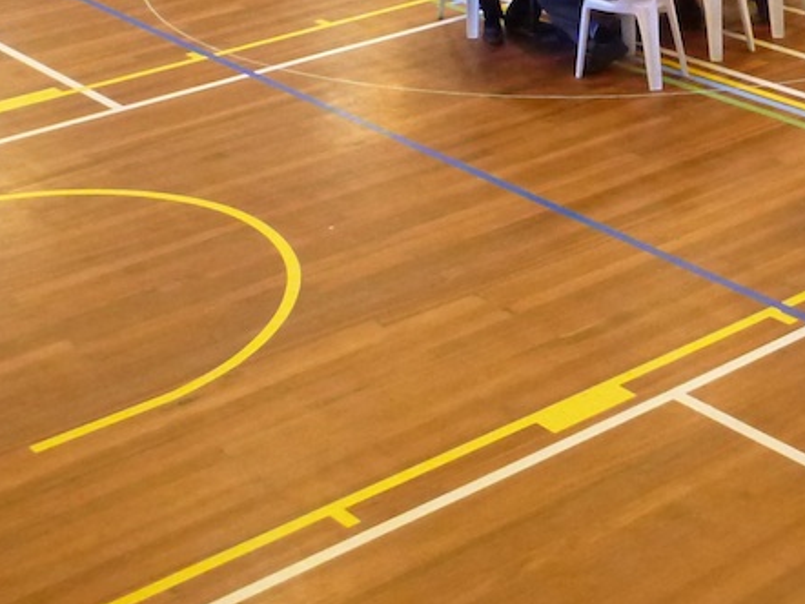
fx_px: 1885
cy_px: -124
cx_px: 652
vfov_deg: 17.4
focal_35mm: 81
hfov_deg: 23.7
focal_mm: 4.9
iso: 800
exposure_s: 1/40
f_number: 3.3
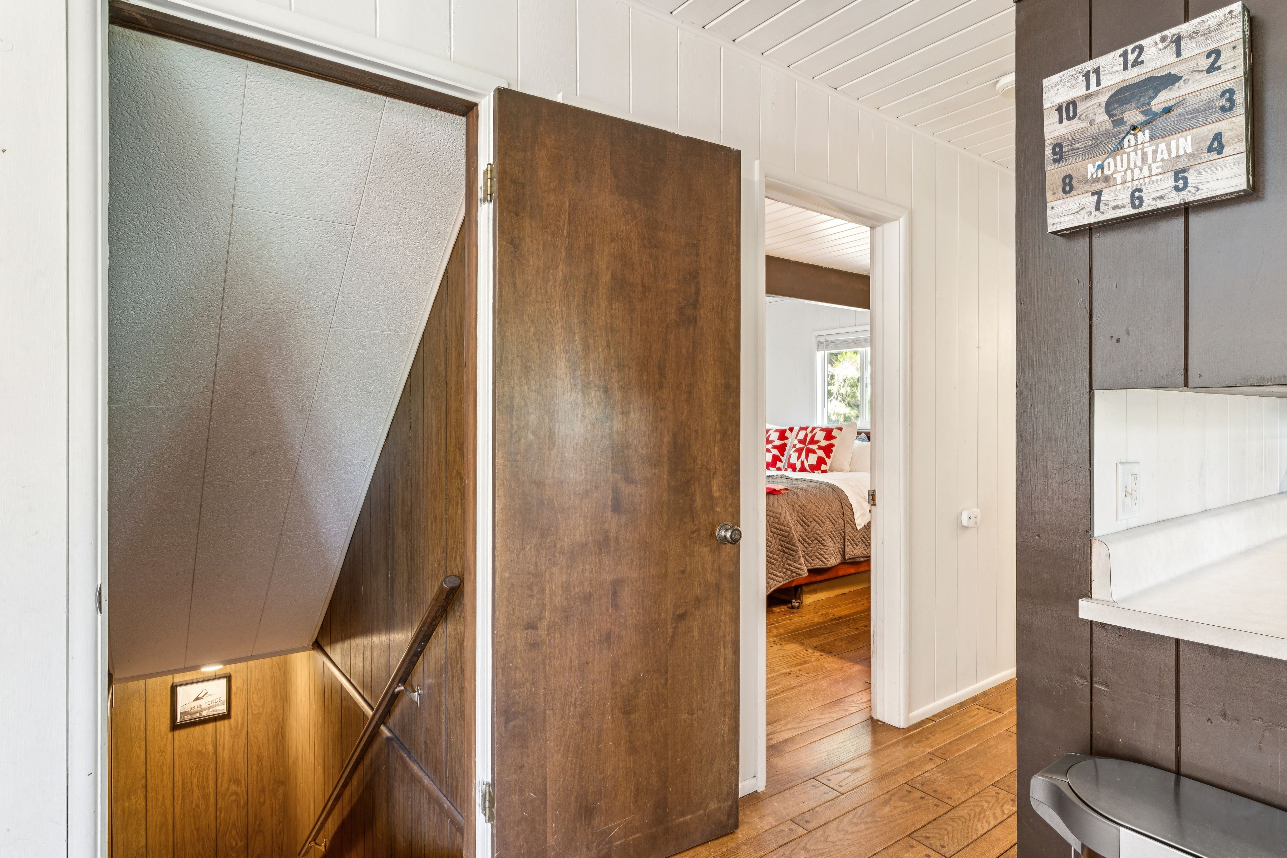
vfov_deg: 64.3
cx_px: 644
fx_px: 683
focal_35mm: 19
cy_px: 429
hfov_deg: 86.6
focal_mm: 19.1
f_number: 13
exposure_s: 2
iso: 100
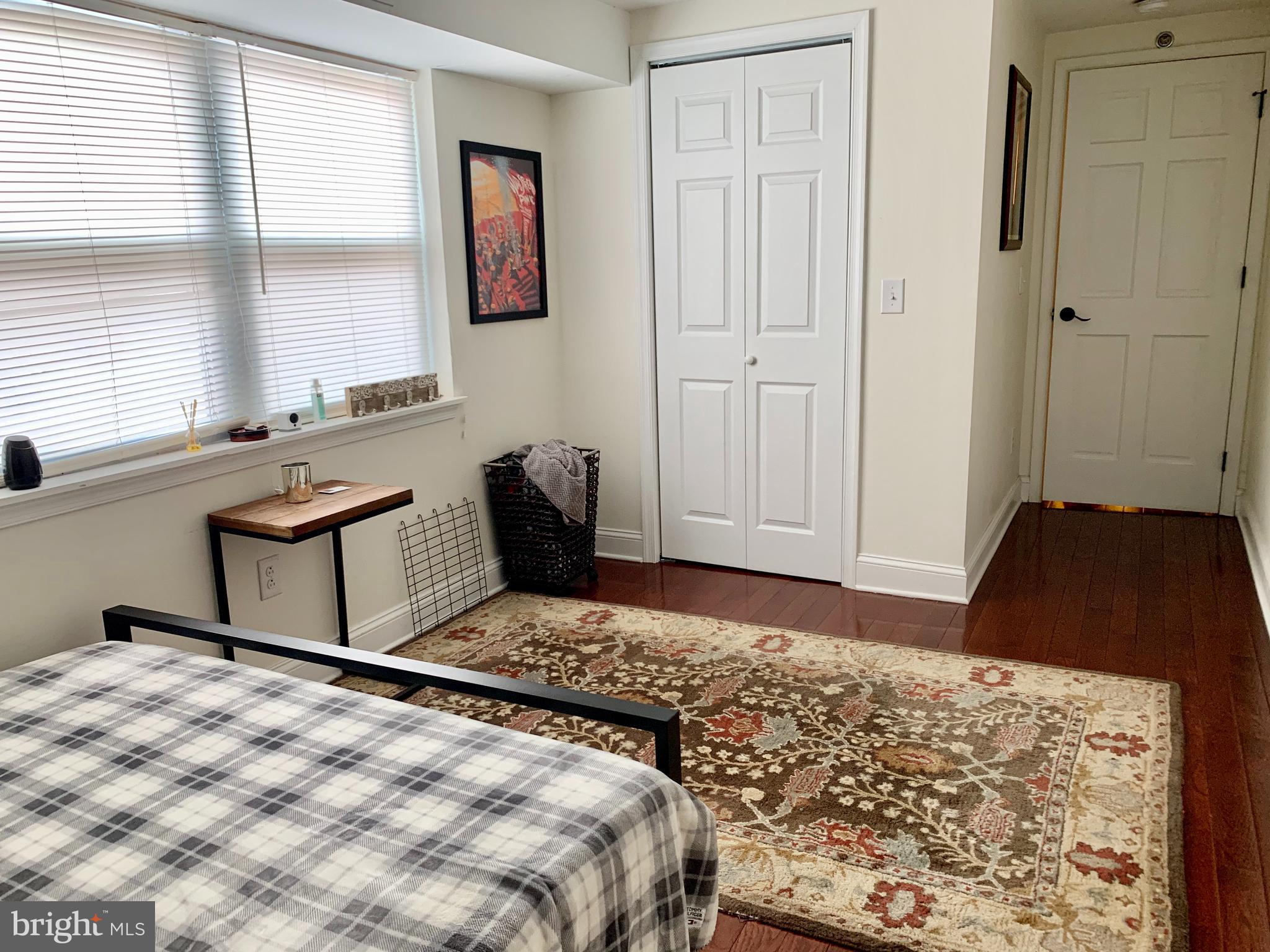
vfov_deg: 53.1
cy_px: 476
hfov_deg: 67.3
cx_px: 635
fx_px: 954
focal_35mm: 26
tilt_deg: -11.8
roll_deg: +1.8
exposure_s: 1/83
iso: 100
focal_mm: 4.25
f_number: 1.8
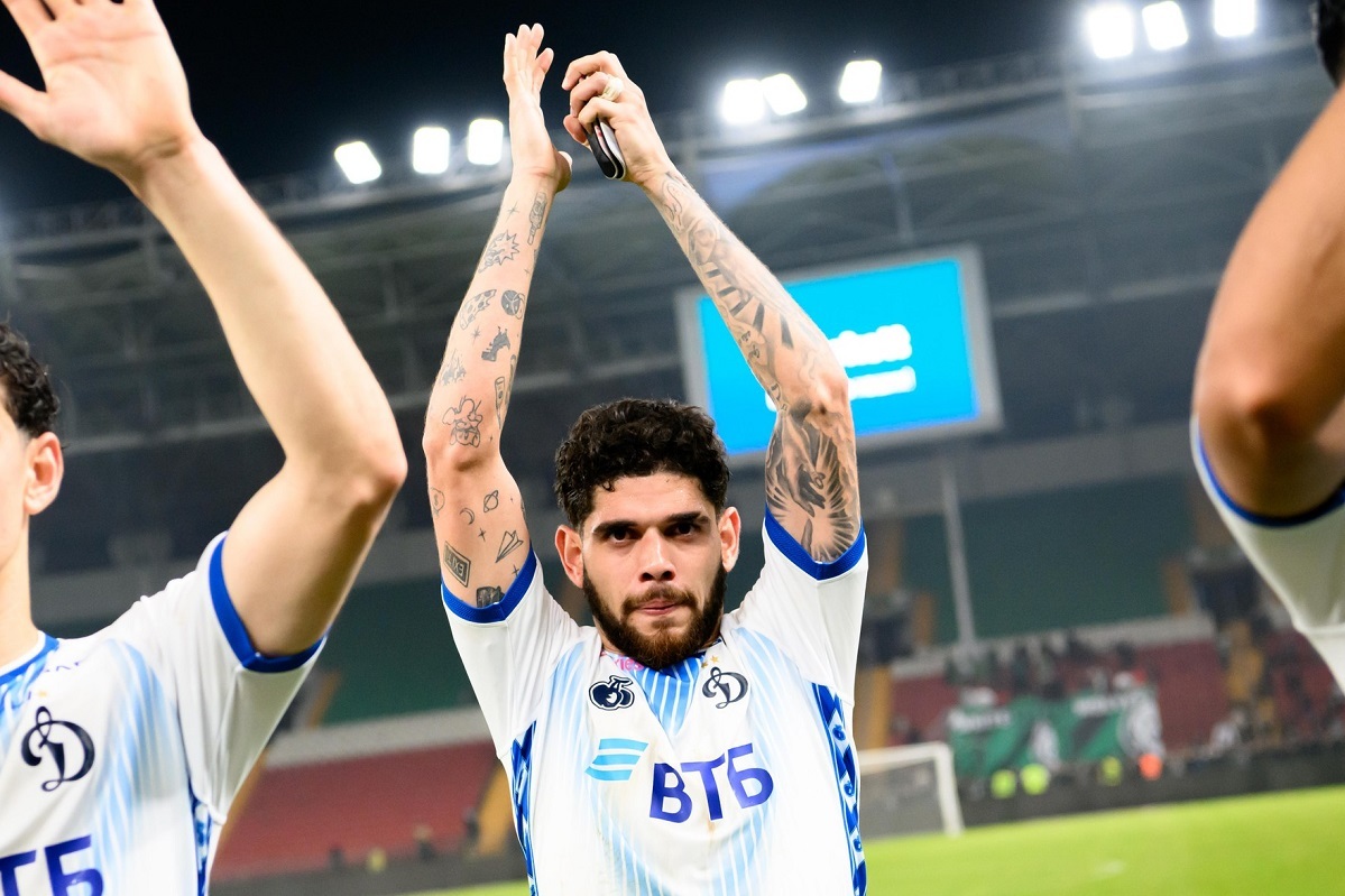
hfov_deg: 32.4
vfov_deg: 21.9
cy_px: 448
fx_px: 2316
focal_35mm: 62
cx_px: 672
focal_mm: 62
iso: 3200
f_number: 4
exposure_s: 1/1000
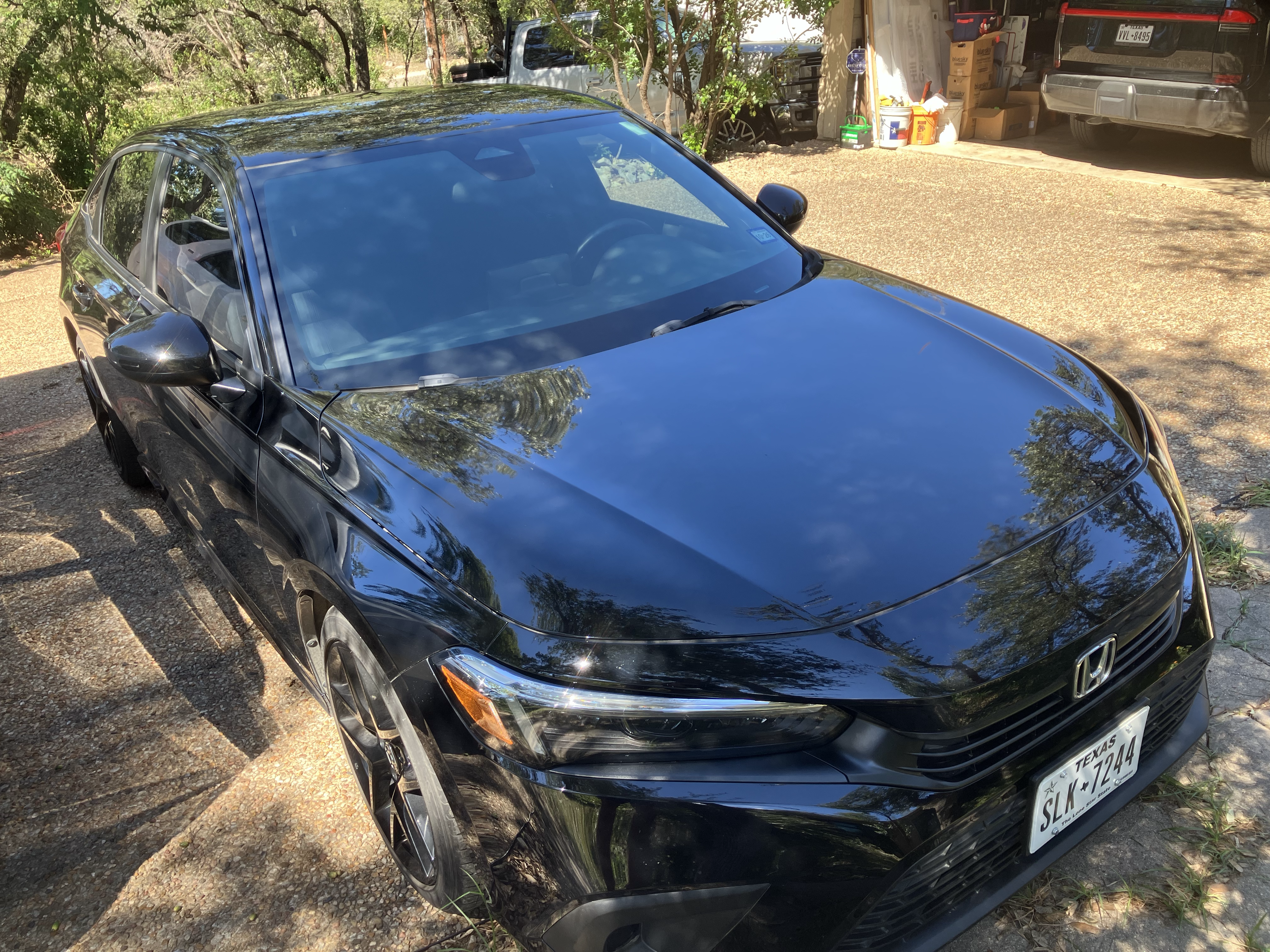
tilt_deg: -25.5
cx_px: 635
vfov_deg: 49.7
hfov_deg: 63.4
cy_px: 476
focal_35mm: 28
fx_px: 1027
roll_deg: +0.2
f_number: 1.8
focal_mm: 3.99
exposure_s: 1/197
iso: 32
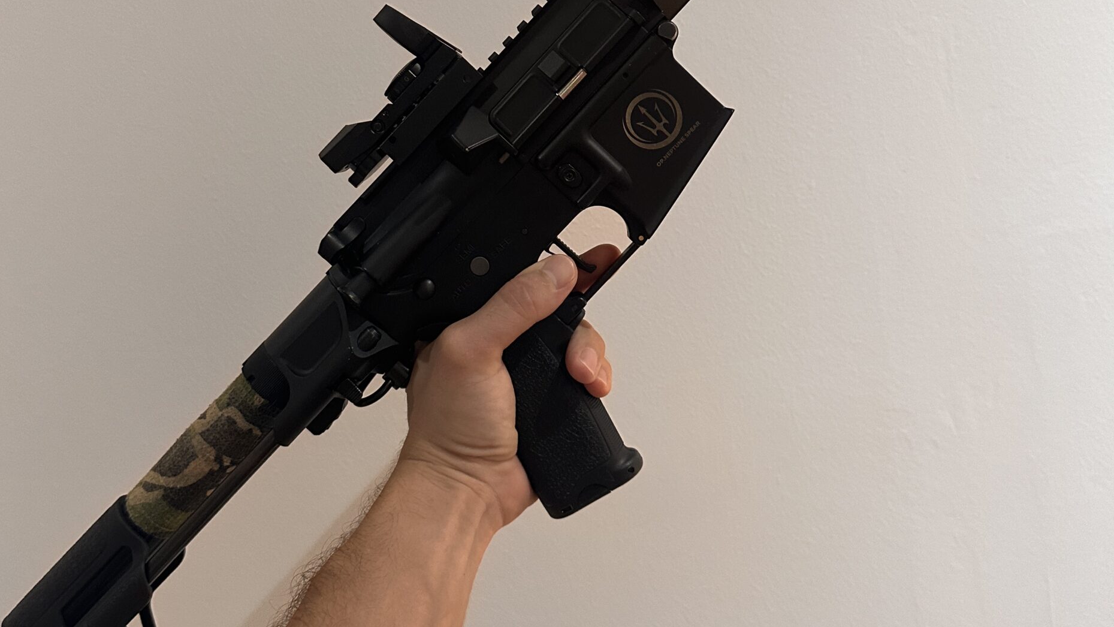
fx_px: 1063
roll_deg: +8.8
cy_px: 225
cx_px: 551
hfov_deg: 55.3
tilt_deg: -10.1
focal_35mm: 36
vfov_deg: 32.6
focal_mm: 6.86
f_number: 1.78
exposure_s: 1/50
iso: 320
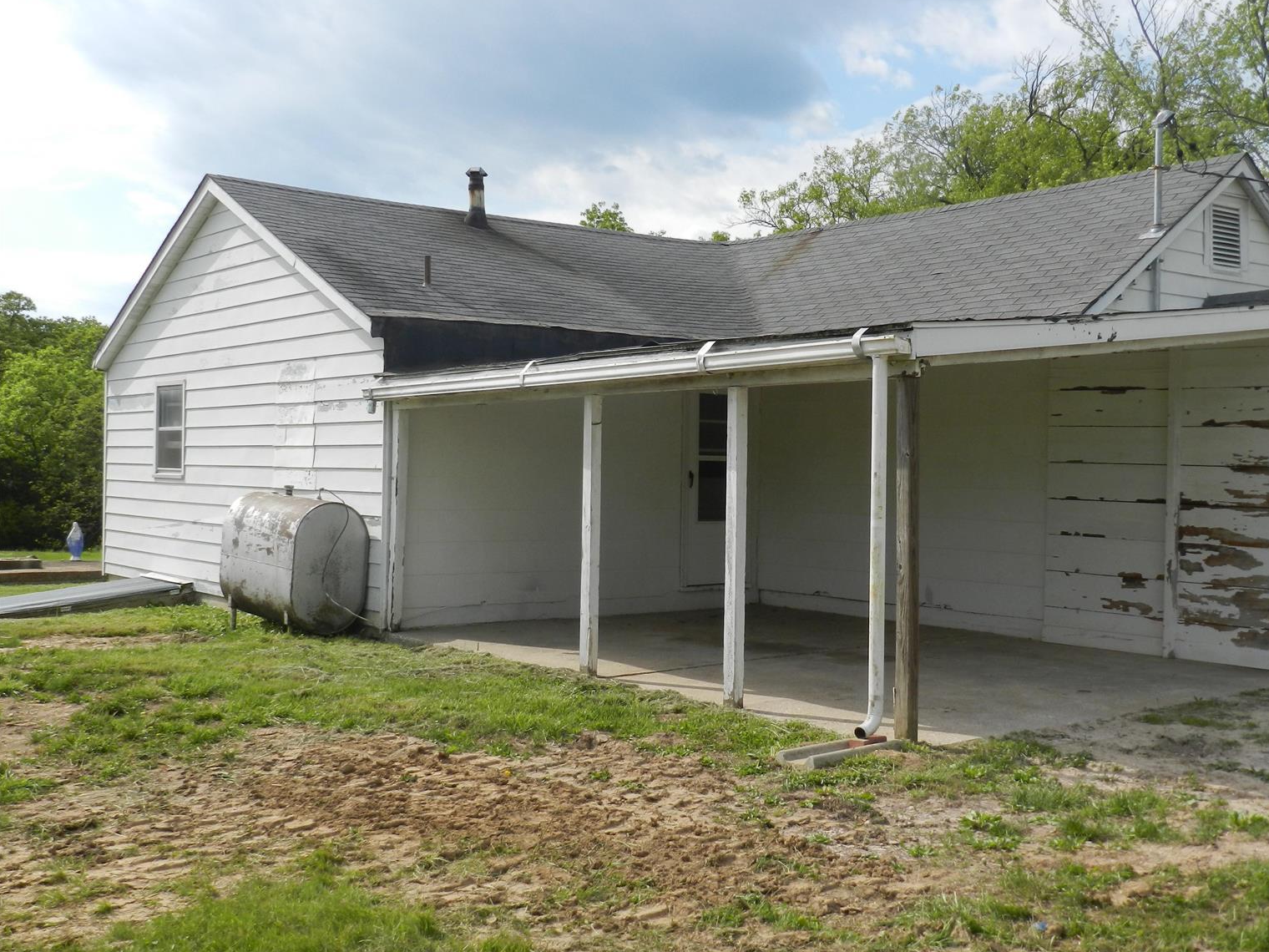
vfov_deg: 36.0
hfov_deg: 46.8
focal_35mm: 40
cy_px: 479
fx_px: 1466
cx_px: 666
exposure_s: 1/1000
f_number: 4.5
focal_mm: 6.7
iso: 160
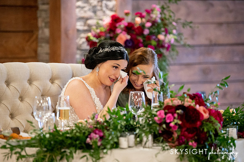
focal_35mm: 144
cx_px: 120
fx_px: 972
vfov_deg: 9.5
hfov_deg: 14.3
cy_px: 81
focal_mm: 140
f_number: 2.8
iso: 6400
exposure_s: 1/80
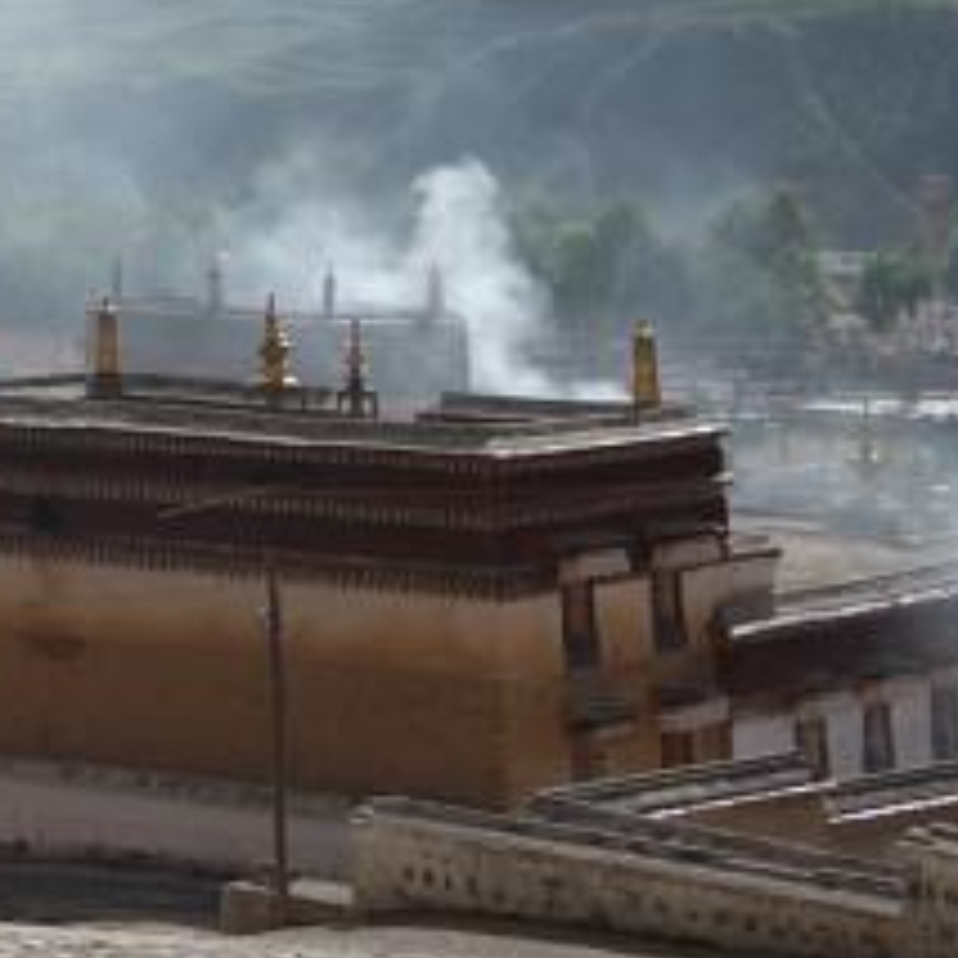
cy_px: 2
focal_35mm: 134
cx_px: -418
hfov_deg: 12.5
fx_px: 4196
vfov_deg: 12.9
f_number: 2.8
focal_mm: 28
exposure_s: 1/6400
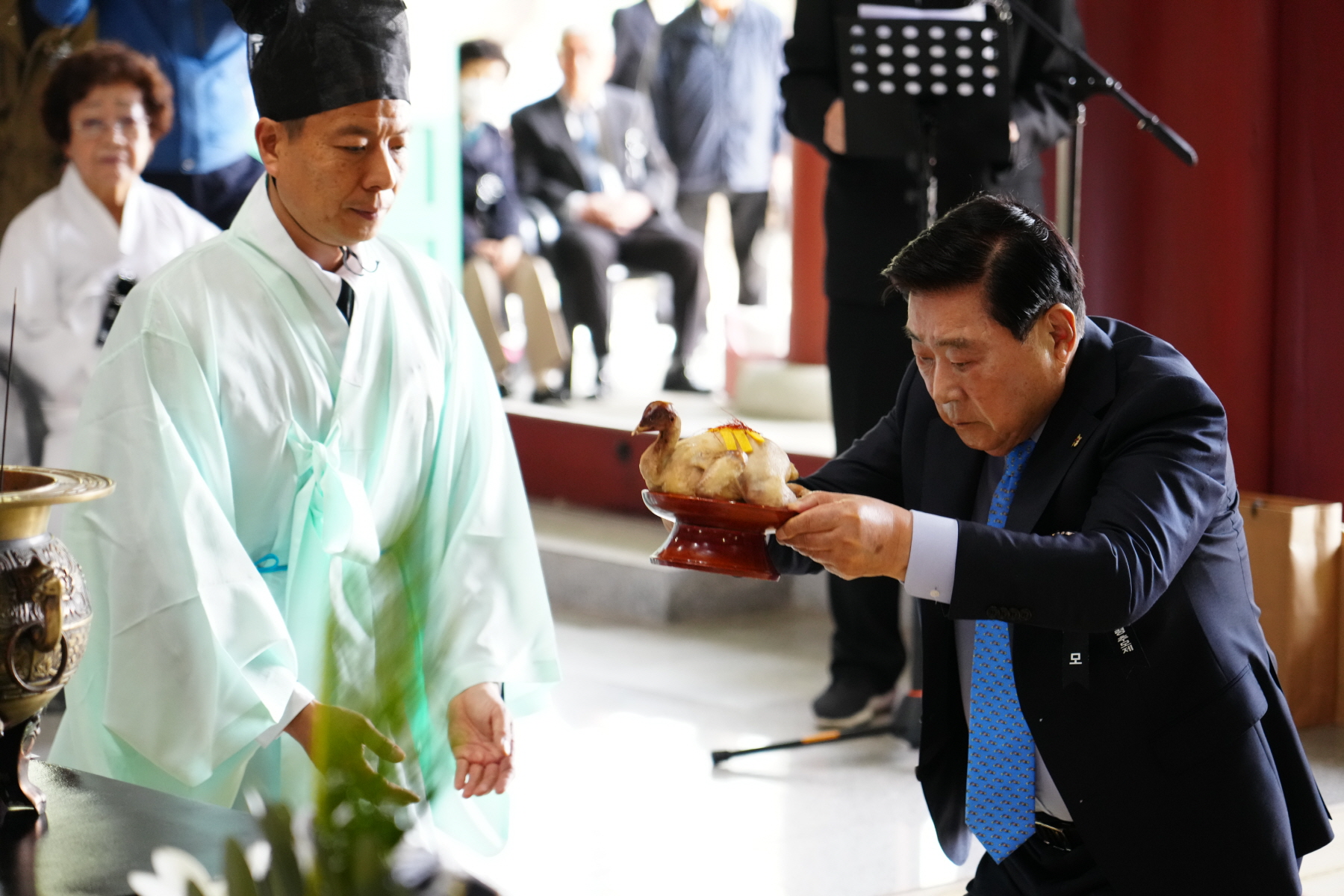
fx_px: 3920
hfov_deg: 19.5
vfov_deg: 13.0
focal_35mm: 105
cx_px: 672
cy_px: 448
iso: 3200
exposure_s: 1/160
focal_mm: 105
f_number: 4
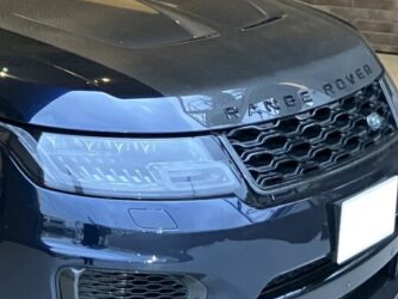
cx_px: -97
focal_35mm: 86
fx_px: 989
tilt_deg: -6.8
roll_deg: +2.1
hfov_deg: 21.0
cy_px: 18
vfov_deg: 16.9
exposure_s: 1/25
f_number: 1.8
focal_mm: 3.99
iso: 500
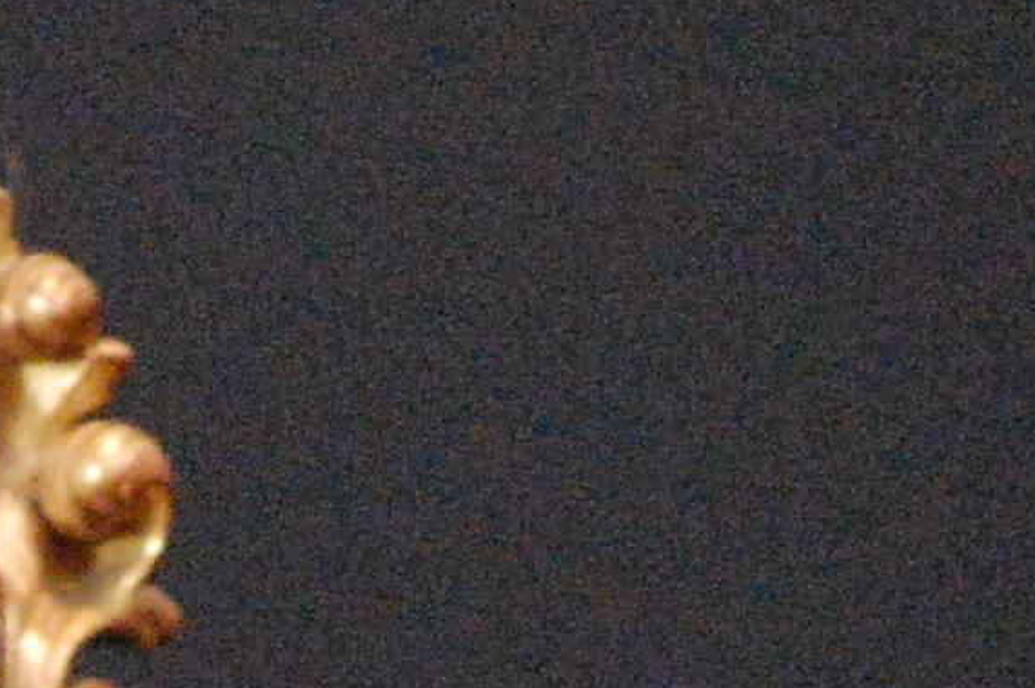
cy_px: 1476
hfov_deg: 1.6
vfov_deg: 1.1
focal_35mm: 1306
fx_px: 37504
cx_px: 38
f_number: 5.3
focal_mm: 165
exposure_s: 1/30
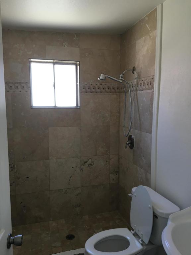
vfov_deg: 61.7
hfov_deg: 48.2
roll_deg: +0.2
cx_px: 96
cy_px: 128
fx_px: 213
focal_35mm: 29
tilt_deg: -6.8
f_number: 2.2
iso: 50
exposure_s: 1/30
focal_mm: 4.15
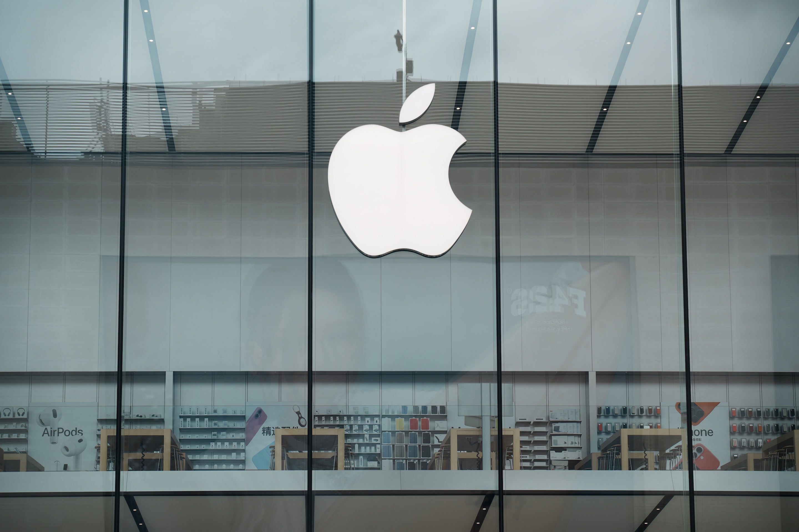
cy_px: 266
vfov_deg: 13.3
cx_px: 400
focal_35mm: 103
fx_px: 2284
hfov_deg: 19.8
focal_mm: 102.9
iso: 64
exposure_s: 1/200
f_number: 7.1
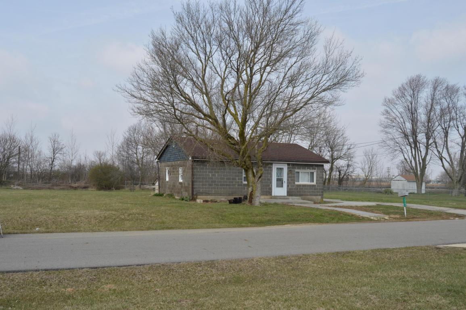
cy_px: 155
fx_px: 427
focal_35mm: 33
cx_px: 233
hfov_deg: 57.3
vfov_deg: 39.9
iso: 100
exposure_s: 1/320
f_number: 8
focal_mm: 22
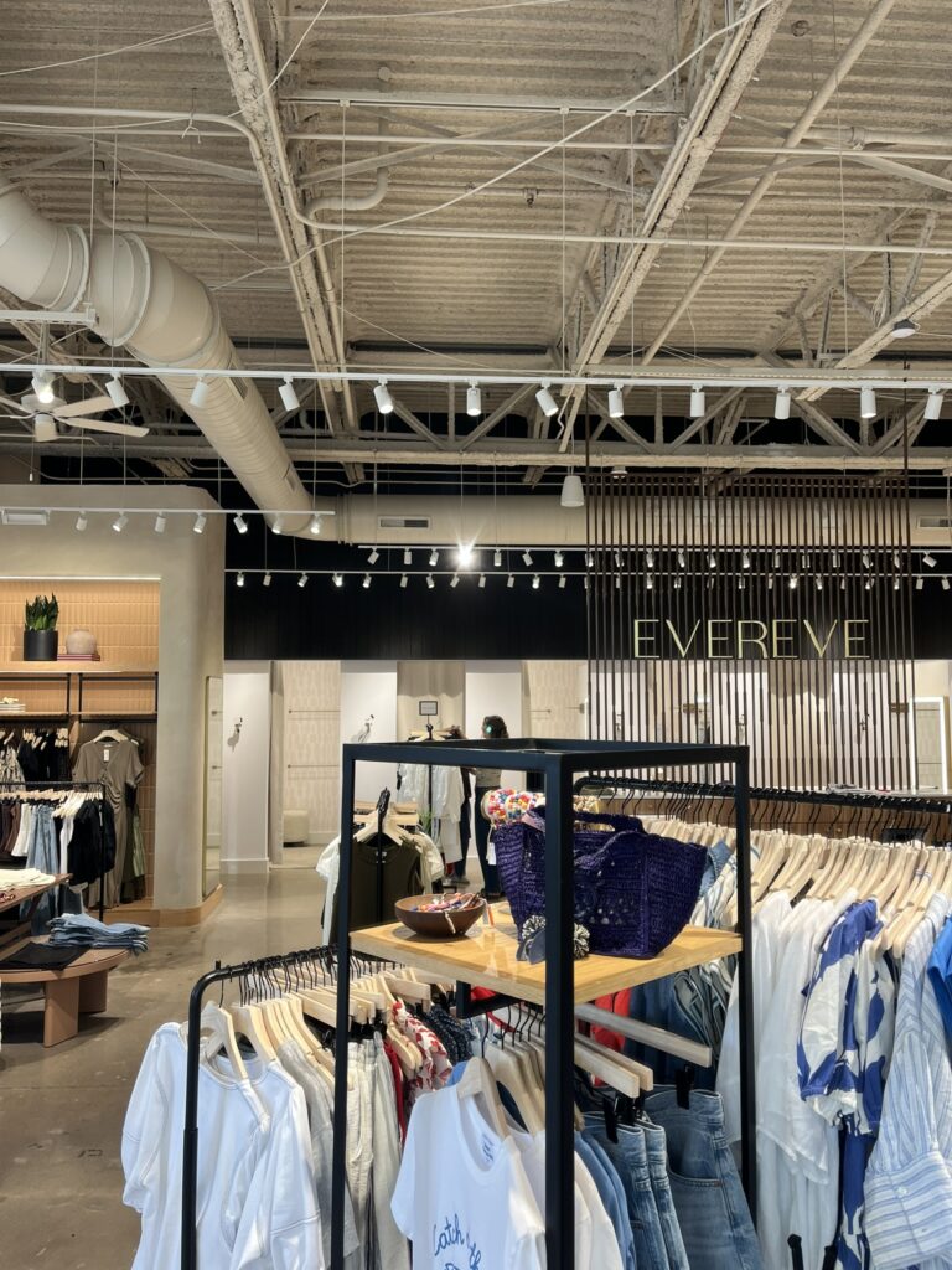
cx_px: 476
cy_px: 635
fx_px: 953
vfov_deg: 67.3
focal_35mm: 26
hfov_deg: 53.1
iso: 64
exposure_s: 1/120
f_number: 1.6
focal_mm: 5.1
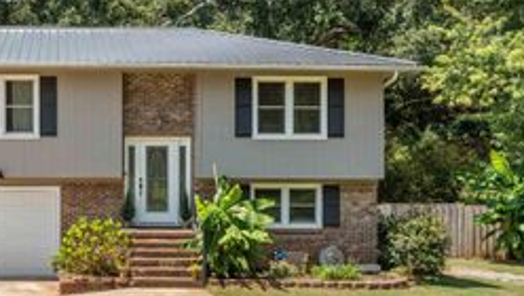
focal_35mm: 59
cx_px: 78
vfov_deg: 20.4
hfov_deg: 34.0
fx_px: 820
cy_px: 172
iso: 100
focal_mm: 10.26
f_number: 5
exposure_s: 1/160
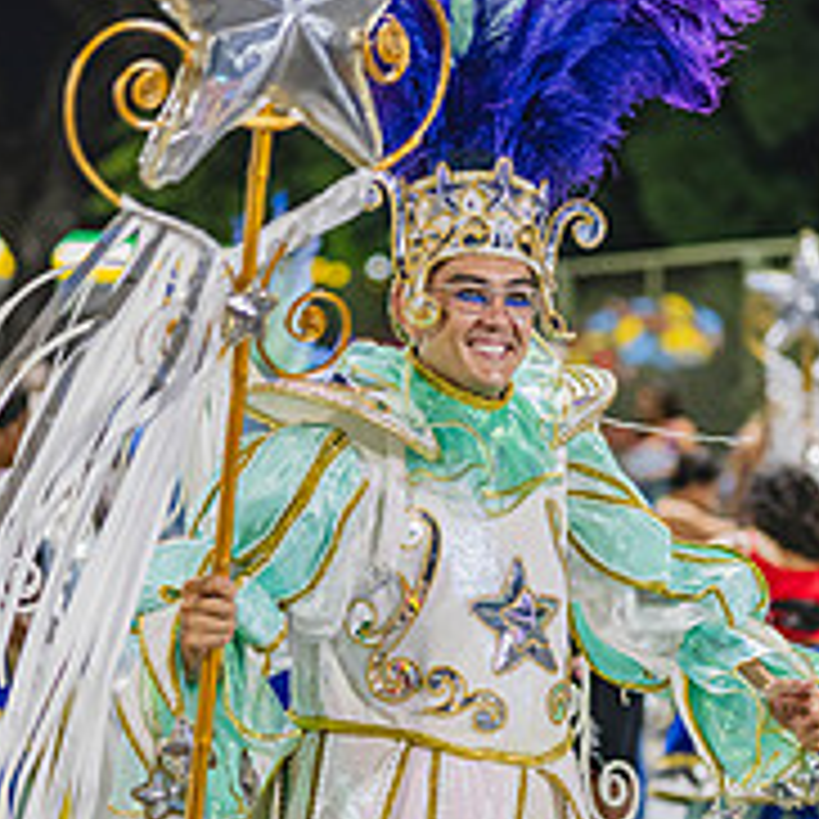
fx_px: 2811
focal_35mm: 105
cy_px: 504
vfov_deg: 16.6
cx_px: 423
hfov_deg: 16.6
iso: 2000
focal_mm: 50
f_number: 1.2
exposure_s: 1/250
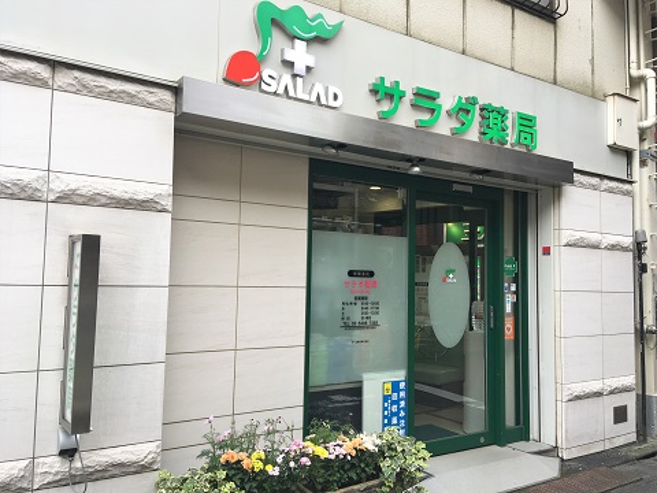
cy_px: 246
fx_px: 550
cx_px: 328
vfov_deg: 48.2
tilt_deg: +1.5
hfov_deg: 61.7
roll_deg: -0.3
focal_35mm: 29
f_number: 2.2
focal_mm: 4.15
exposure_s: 1/176
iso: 25
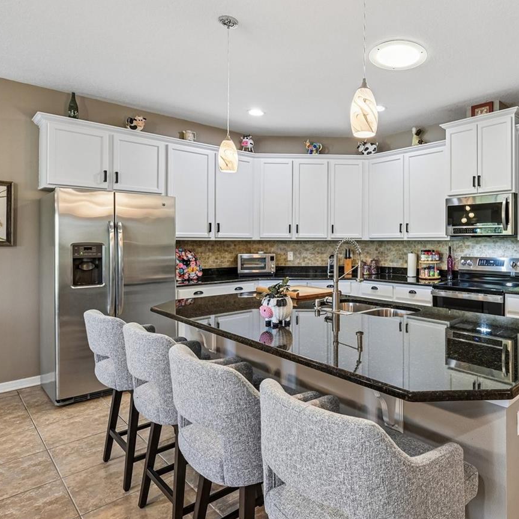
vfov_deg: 69.5
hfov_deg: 66.1
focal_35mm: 22
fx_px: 373
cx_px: 377
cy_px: 239
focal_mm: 14
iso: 400
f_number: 8
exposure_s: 1/10
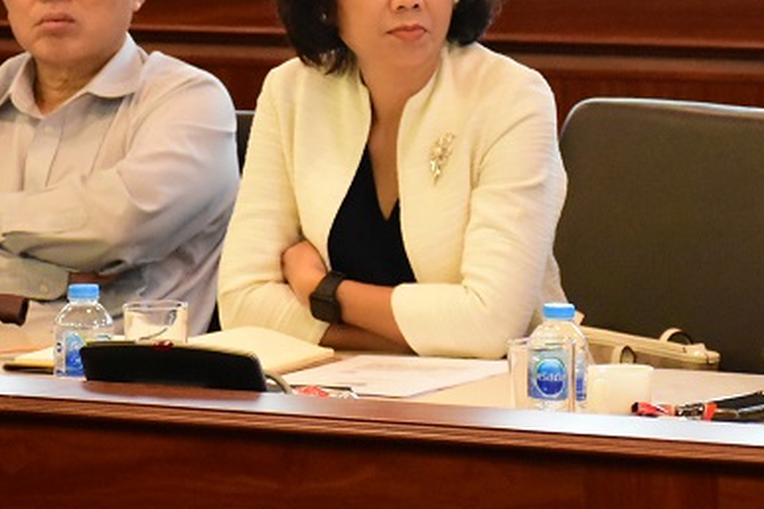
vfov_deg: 4.9
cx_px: 551
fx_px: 5921
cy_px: 91
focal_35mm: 279
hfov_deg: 7.4
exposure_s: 1/160
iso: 6400
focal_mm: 80
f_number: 5.3
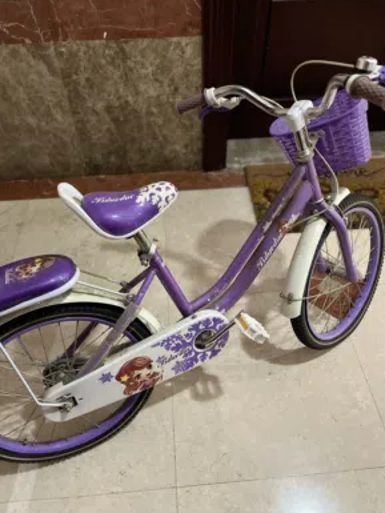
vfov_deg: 65.3
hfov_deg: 51.4
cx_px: 194
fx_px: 400
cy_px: 253
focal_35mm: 27
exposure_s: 1/25
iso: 500
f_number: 1.6
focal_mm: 5.1
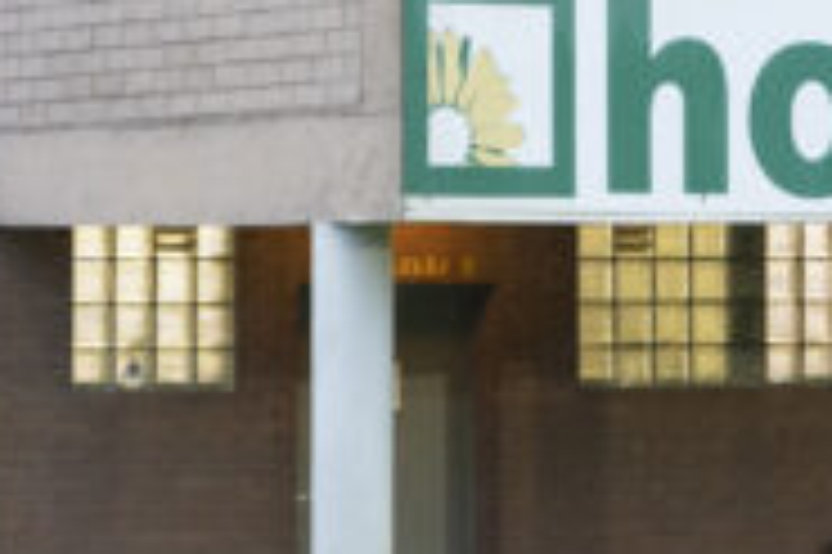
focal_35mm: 274
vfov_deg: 5.0
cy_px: 14
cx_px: 872
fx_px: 6327
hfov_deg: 7.5
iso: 2000
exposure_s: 1/80
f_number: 3.2
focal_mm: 65
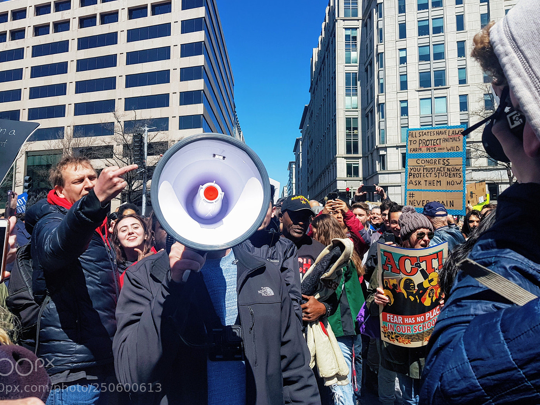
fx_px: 468
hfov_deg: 60.0
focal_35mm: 30
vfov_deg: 46.7
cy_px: 185
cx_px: 269
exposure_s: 1/2752
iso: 40
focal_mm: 4.2
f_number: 1.7
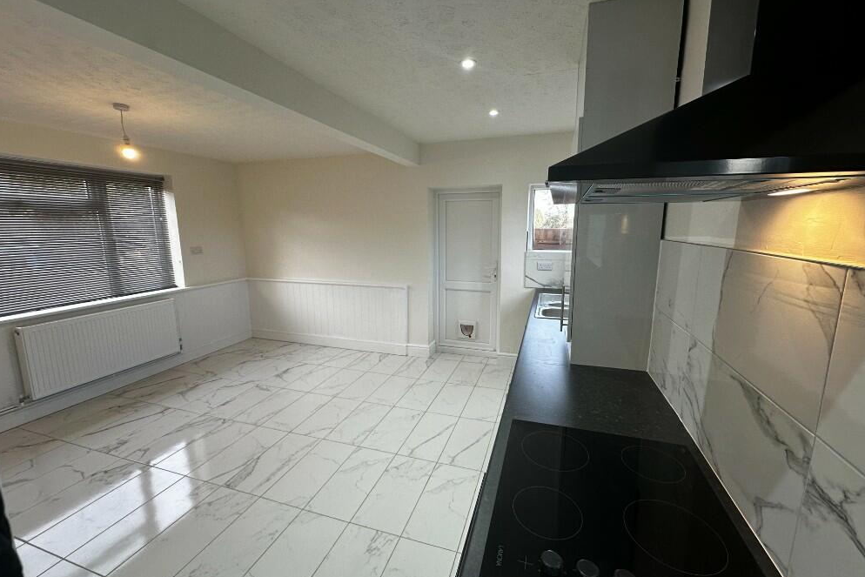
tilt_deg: -9.6
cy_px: 284
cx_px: 440
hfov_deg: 100.4
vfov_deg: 77.3
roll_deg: +0.9
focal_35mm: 15
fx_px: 360
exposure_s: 1/100
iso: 125
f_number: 2.2
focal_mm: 2.22
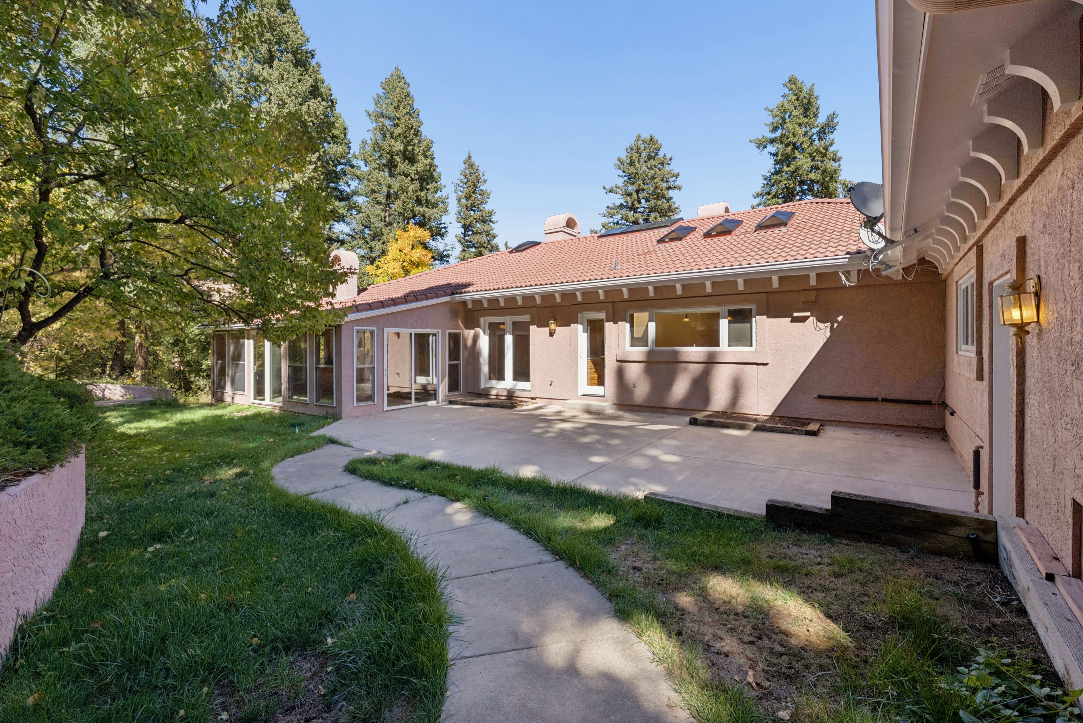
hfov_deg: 96.7
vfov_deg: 73.8
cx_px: 542
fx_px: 482
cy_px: 362
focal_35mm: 16
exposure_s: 1/250
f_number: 9
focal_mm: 16
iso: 160
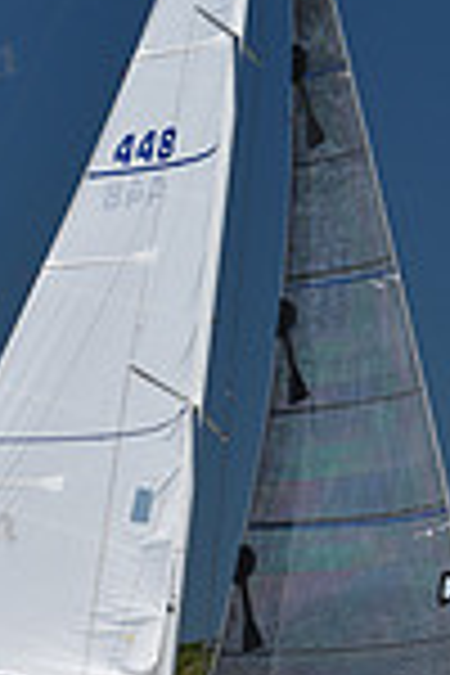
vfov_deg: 7.6
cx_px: 250
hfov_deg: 5.1
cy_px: 297
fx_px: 5062
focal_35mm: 270
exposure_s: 1/800
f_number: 7.1
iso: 250
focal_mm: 70
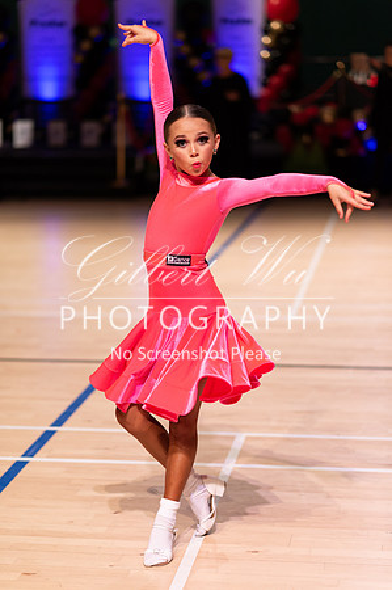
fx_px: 1391
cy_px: 295
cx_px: 196
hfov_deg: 16.0
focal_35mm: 85
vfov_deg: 23.9
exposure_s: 1/800
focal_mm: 85
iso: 2500
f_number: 2
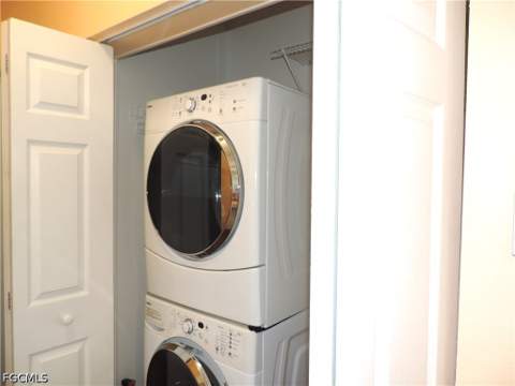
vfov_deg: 56.8
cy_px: 193
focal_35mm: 24
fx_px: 357
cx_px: 258
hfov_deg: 71.6
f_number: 3
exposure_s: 1/30
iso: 200
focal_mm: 4.3
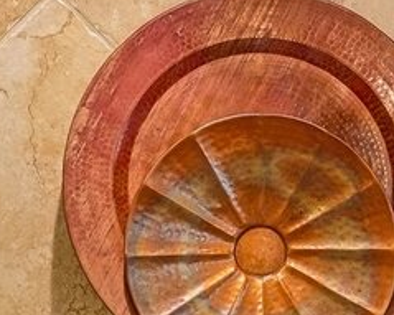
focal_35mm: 223
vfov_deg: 6.9
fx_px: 2599
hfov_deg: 8.7
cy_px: -48
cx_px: 280
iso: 400
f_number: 8
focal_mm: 35
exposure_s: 1/5
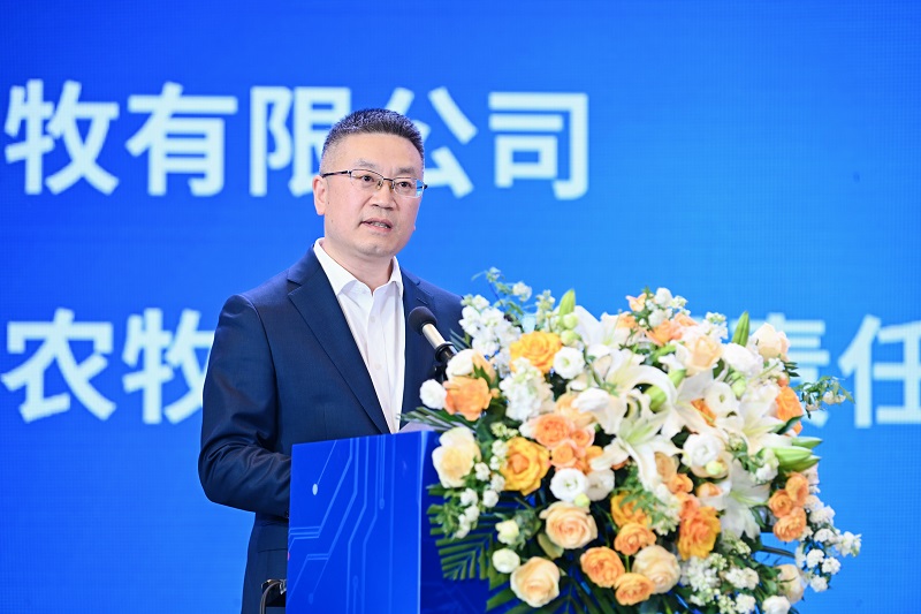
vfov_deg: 8.6
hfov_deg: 12.8
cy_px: 307
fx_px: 4092
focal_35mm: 160
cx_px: 460
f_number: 3.5
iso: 400
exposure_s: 1/125
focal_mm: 160
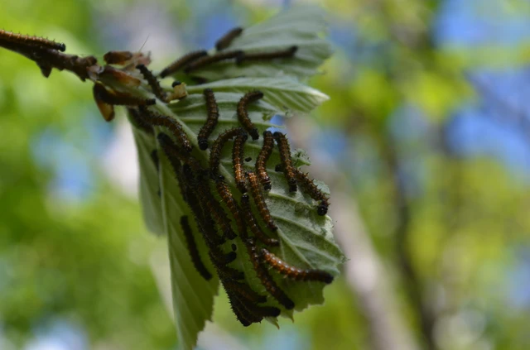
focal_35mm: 82
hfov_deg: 24.7
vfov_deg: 16.5
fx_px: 1211
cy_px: 175
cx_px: 265
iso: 100
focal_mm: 55
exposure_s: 1/100
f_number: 8
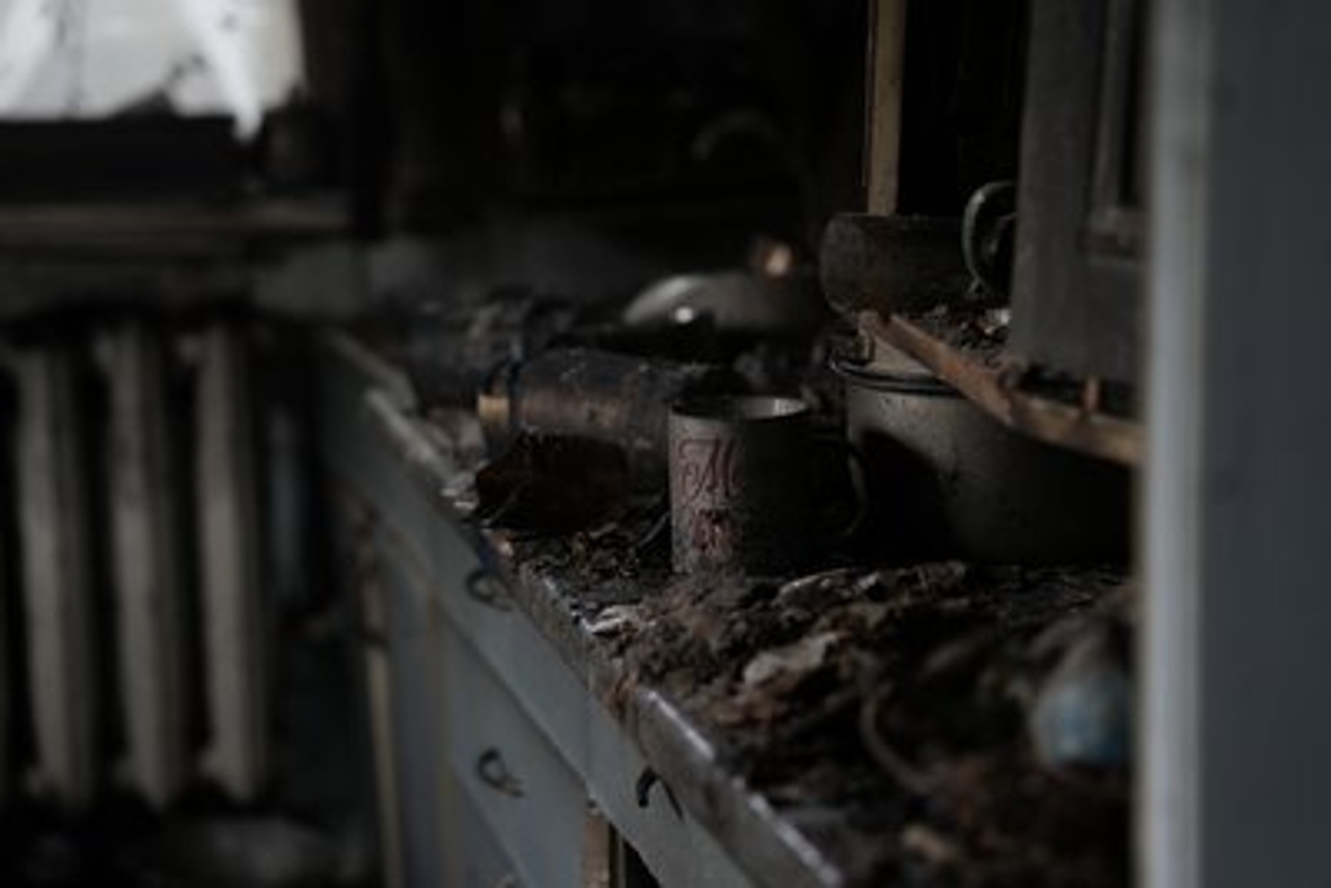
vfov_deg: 19.5
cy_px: 444
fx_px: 2589
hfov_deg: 28.8
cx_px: 666
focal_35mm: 70
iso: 1600
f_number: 2.8
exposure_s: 1/800
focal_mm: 70
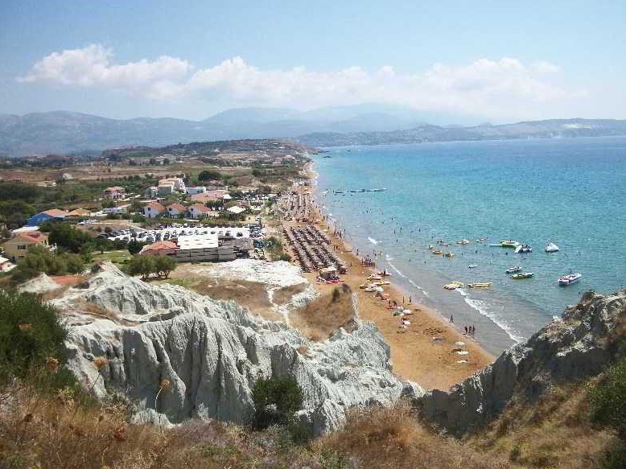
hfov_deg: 51.4
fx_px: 651
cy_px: 230
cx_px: 319
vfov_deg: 39.6
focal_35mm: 36
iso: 80
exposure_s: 1/200
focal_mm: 6.3
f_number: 8.8
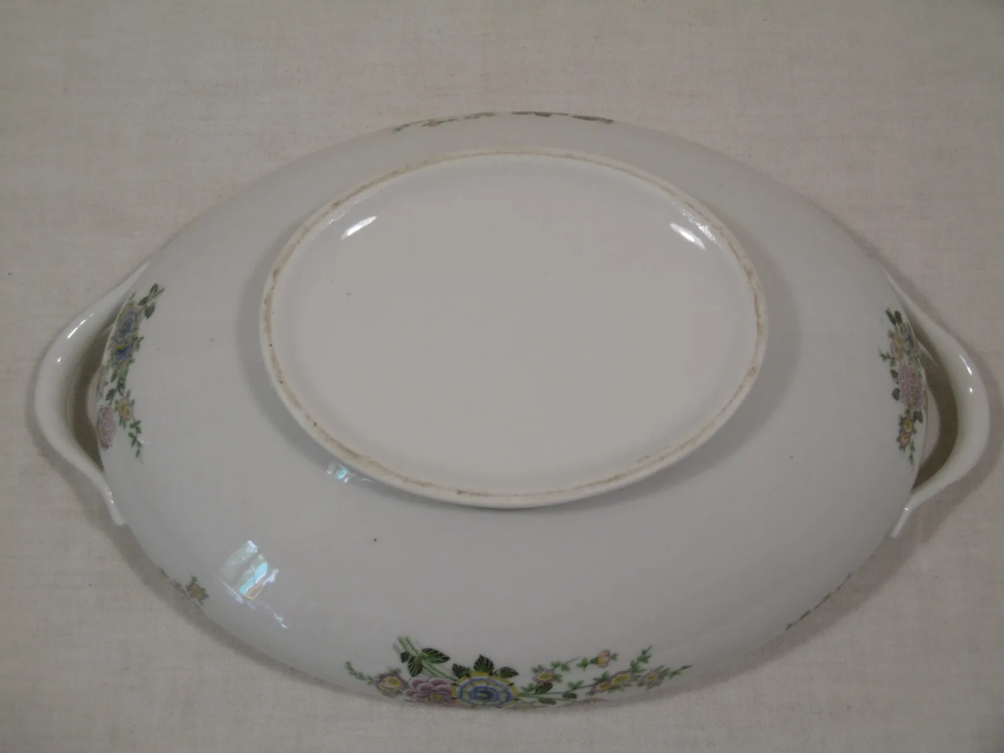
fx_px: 1479
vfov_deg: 28.6
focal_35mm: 51
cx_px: 502
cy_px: 376
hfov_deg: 37.5
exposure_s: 1/30
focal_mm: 9.2
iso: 100
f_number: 4
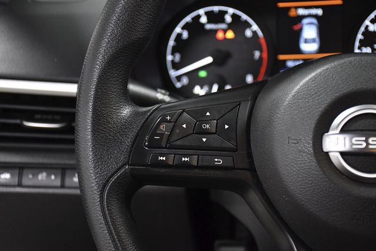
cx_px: 188
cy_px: 126
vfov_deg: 18.9
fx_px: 752
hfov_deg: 28.1
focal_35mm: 72
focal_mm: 48
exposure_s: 1/160
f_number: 4.5
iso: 2500
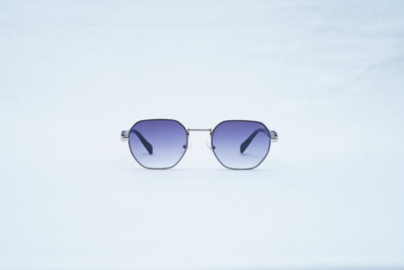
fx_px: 561
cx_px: 202
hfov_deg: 39.6
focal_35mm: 50
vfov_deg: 27.0
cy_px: 135
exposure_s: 1/160
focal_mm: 50
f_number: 9
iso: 200
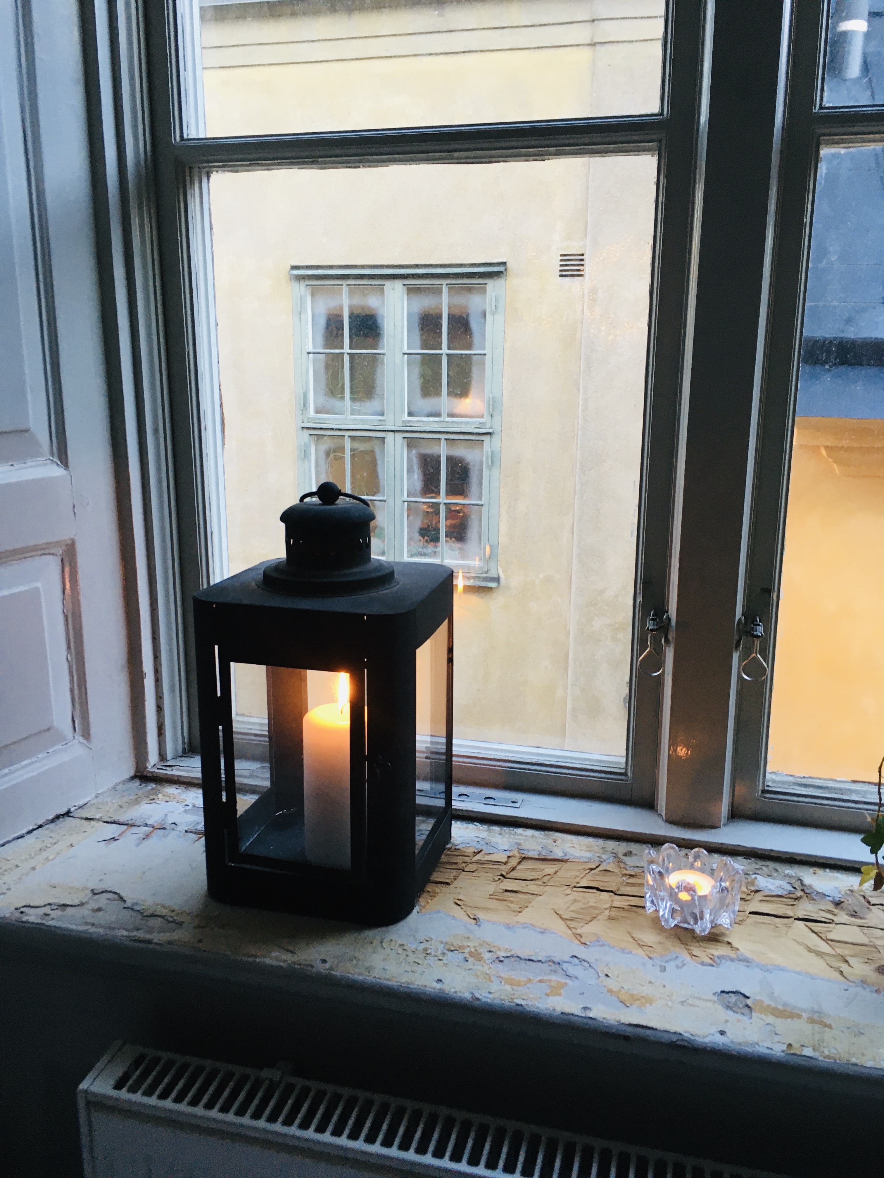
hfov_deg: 48.2
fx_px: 987
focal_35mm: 29
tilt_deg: -14.4
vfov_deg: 61.7
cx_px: 442
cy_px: 589
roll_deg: -0.4
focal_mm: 4.15
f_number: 2.2
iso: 100
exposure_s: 1/33
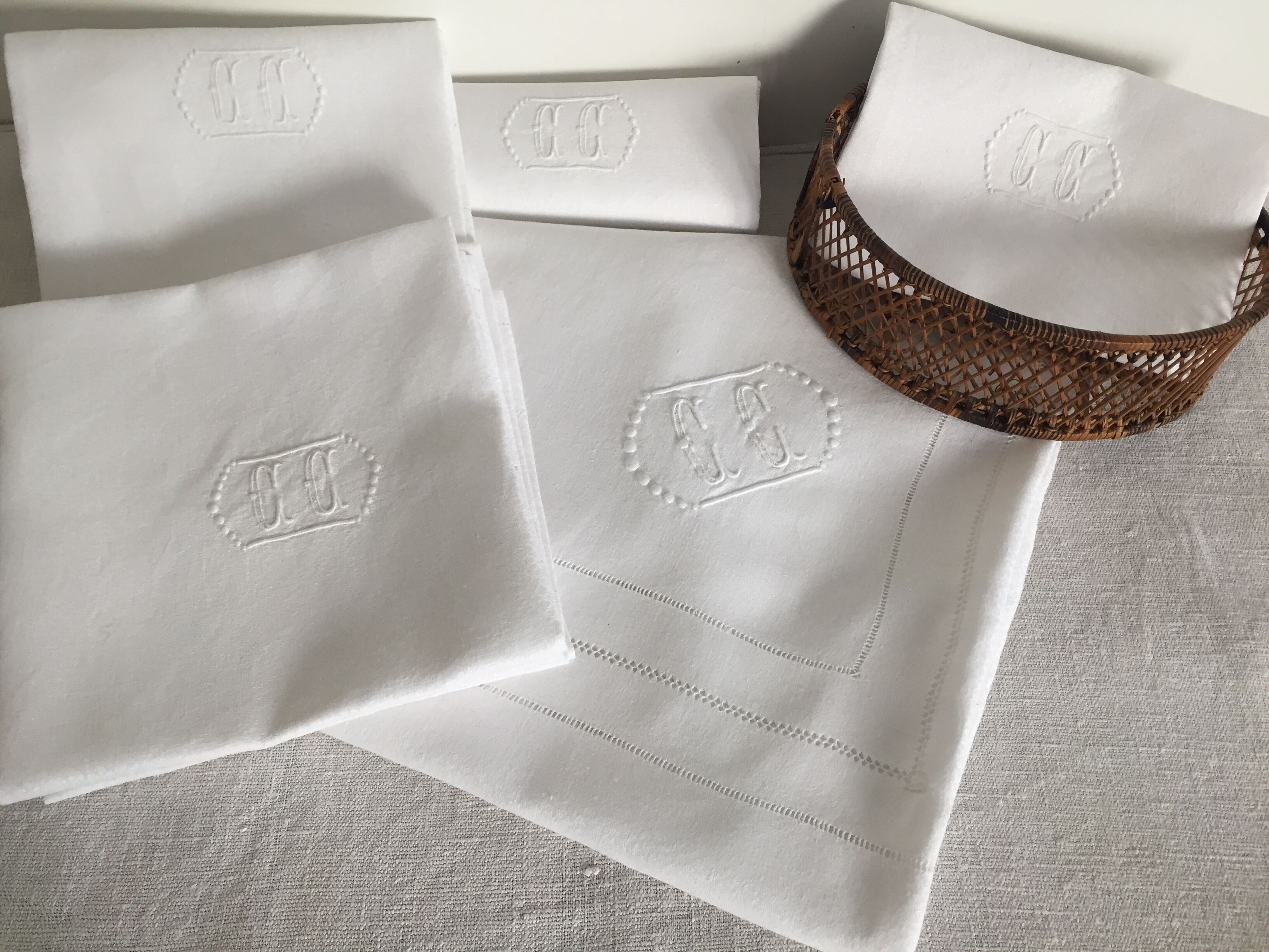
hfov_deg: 61.7
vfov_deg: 48.2
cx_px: 634
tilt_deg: -57.9
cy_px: 476
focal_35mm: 29
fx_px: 1063
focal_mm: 4.15
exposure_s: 1/33
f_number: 2.2
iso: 40
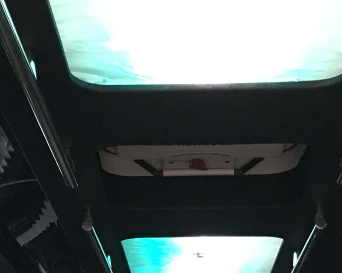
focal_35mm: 92
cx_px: 153
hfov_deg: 20.8
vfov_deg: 15.9
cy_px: 354
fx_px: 931
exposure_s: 1/8
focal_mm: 4.2
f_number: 2.2
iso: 100
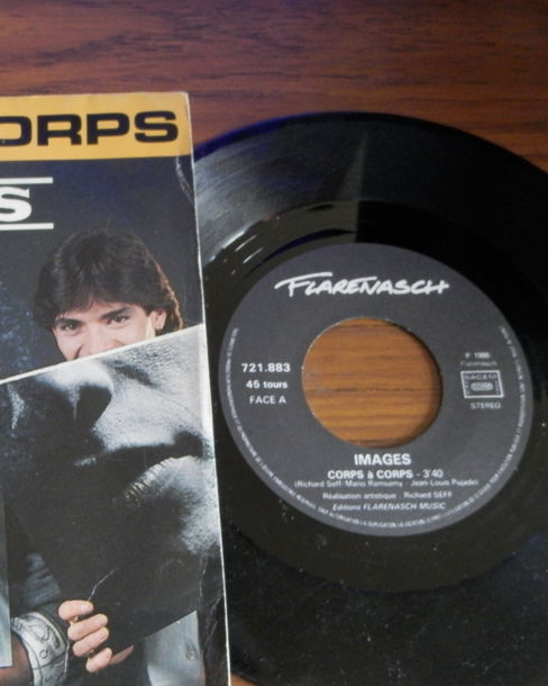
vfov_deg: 45.5
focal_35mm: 40
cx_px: 85
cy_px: 416
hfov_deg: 35.7
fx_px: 811
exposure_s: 1/8
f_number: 3.1
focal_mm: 4.5
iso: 320
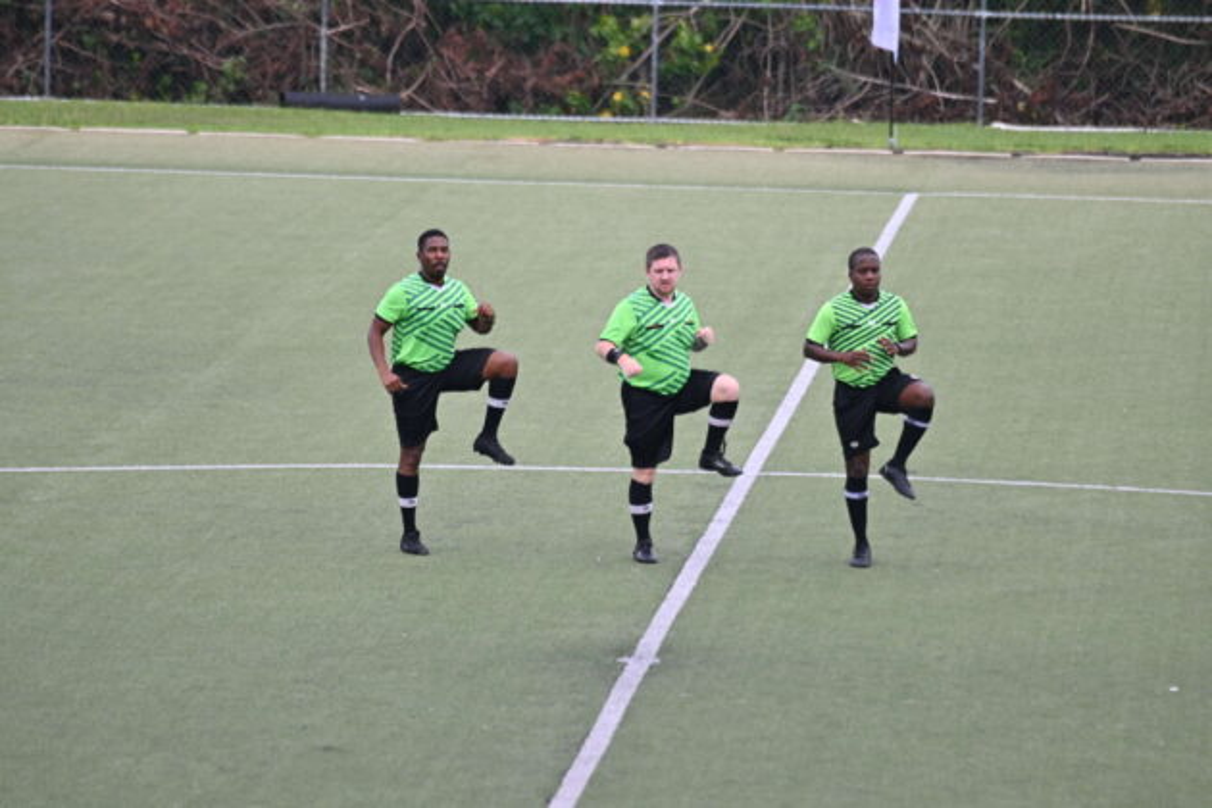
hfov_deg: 7.0
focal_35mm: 292
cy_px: 404
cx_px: 606
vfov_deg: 4.7
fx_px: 9847
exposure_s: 1/3200
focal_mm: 195
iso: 800
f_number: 2.8
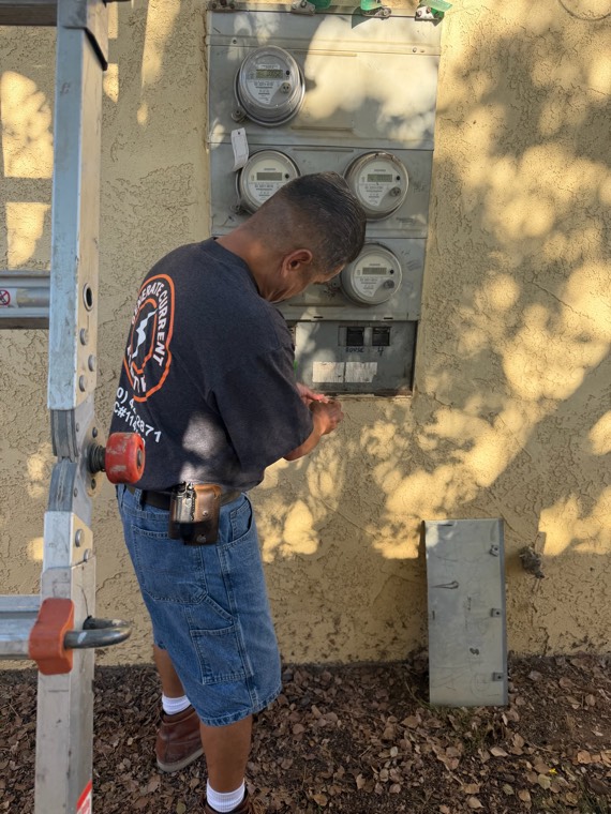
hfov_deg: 56.8
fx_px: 565
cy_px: 407
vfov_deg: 71.6
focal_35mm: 24
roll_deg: -1.6
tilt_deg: -16.0
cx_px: 306
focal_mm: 6.76
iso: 100
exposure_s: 1/677
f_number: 1.78
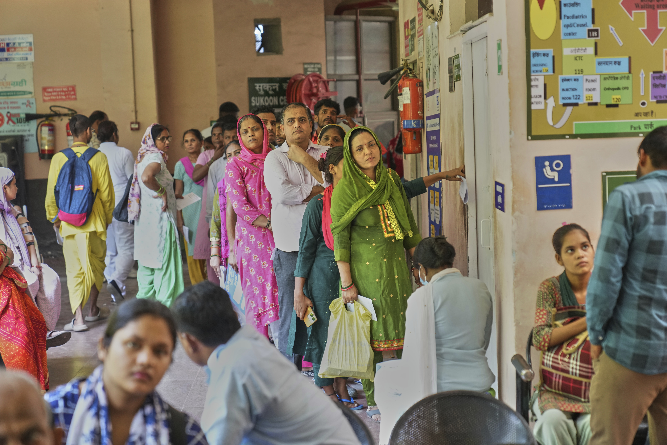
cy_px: 222
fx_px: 1297
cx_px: 334
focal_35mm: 70
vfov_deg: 19.5
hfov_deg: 28.8
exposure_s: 1/100
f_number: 2.8
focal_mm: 70
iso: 800
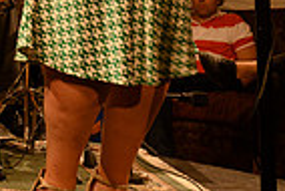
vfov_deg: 12.7
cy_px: -157
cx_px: -145
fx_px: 777
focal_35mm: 98
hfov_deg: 18.4
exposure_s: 1/15
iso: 1100
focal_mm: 24
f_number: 9
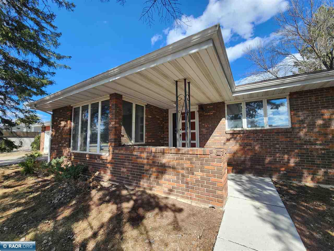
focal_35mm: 13
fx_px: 125
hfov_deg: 106.2
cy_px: 126
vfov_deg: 89.9
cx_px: 167
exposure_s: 1/914
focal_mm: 2.2
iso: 50
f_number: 2.2
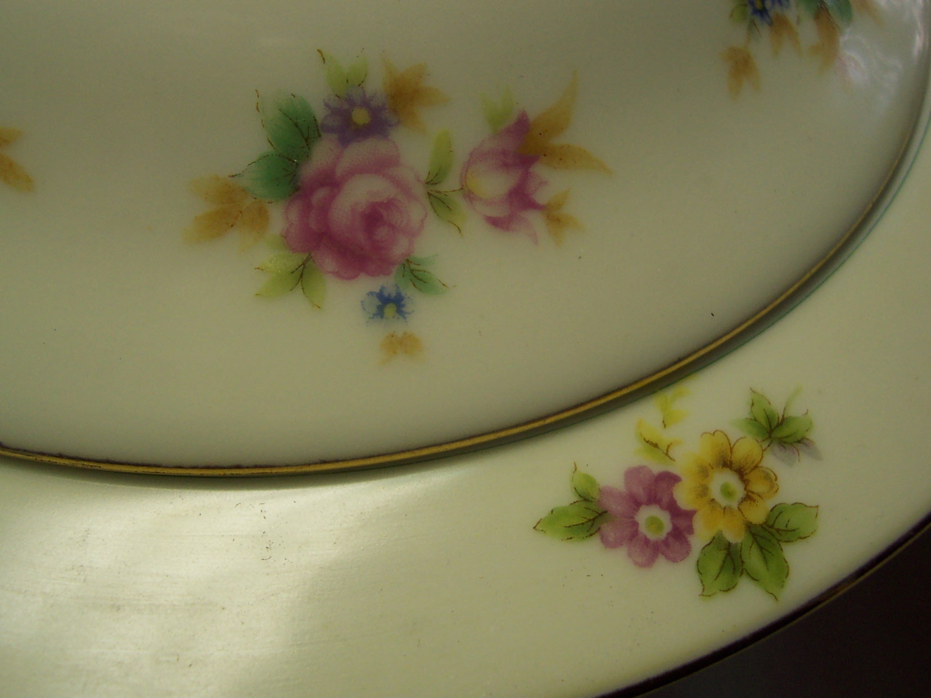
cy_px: 349
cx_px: 466
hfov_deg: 50.1
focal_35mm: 37
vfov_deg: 38.7
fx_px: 995
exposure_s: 1/180
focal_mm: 5.6
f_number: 2.8
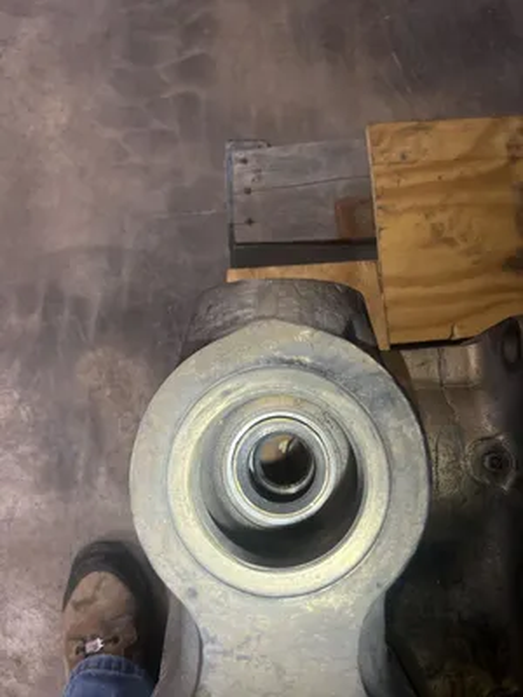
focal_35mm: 26
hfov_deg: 53.1
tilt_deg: -81.6
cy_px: 348
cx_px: 262
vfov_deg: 67.3
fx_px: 524
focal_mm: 5.7
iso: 80
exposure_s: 1/60
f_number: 1.5
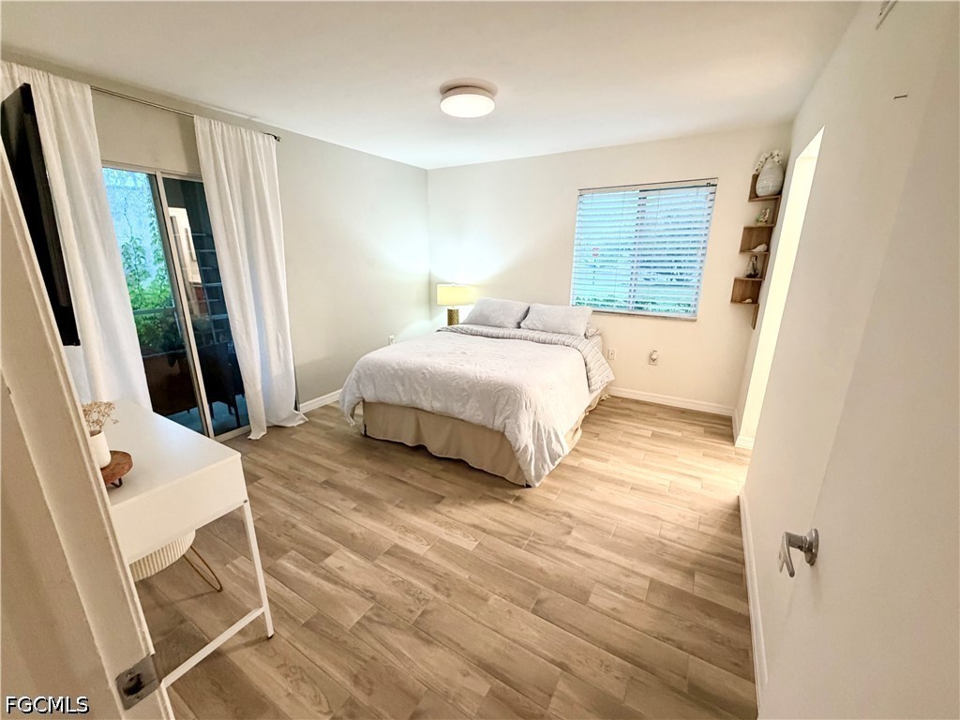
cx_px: 480
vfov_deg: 85.7
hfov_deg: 102.1
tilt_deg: -16.1
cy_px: 360
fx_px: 388
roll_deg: -0.3
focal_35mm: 14
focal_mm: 2.22
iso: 320
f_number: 2.2
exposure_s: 1/60
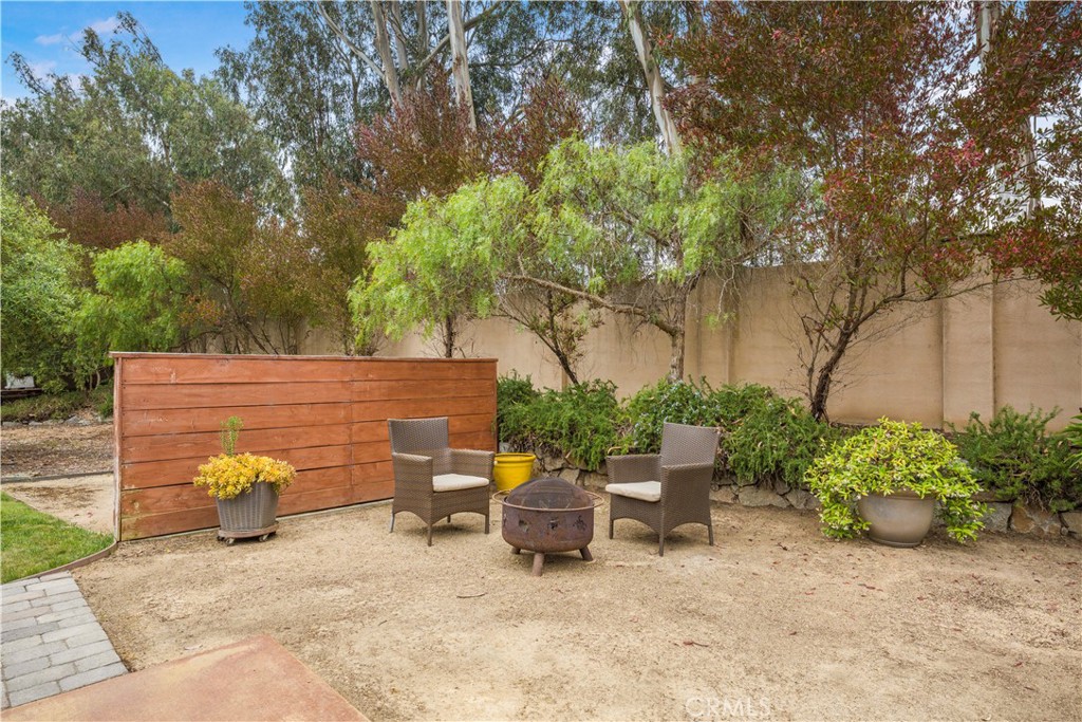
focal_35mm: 21
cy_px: 361
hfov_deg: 81.2
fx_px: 631
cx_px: 541
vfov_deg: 59.5
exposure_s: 1/500
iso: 640
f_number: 7.1
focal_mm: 21
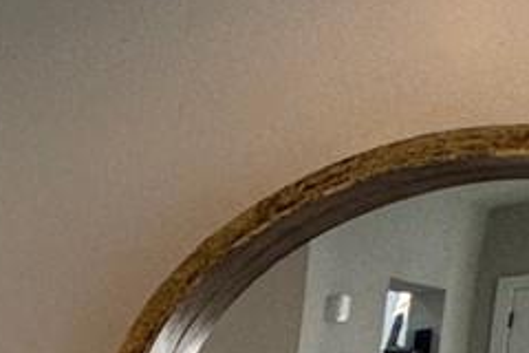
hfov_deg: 11.0
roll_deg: +2.6
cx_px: -1126
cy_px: 854
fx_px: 1425
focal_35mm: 97
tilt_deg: -10.5
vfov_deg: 11.6
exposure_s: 1/120
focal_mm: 2.22
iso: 100
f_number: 2.2
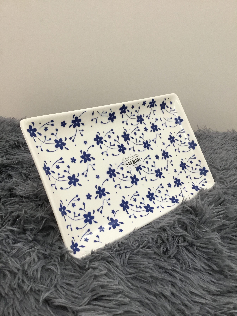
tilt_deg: -24.1
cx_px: 118
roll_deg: -1.8
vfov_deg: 58.4
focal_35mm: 31
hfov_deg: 45.4
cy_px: 158
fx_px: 283
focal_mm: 3.3
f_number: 2.4
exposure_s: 1/33
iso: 40
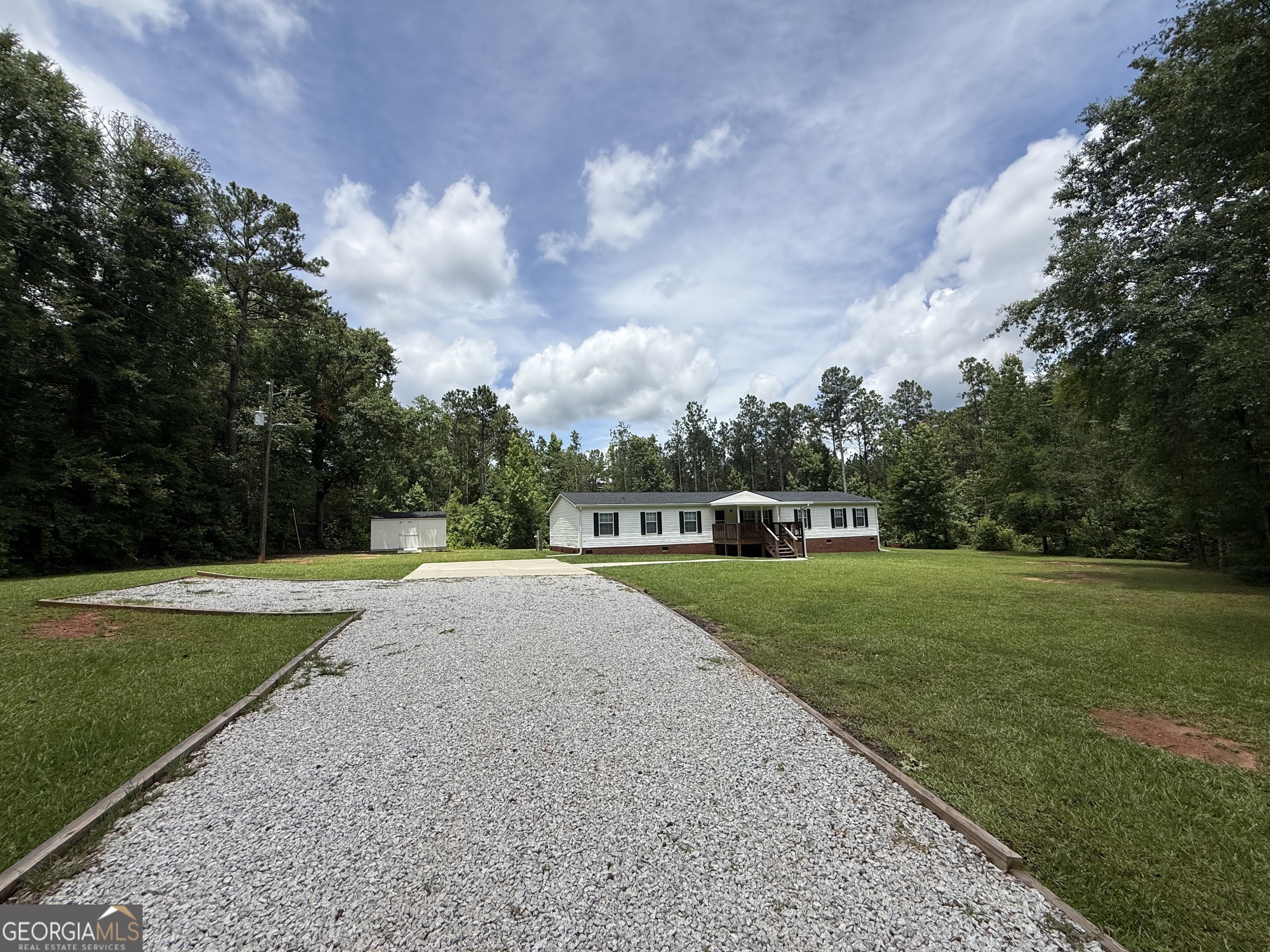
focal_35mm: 14
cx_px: 635
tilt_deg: +7.3
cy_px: 476
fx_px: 514
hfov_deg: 102.1
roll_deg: +2.6
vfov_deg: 85.7
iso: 50
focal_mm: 2.22
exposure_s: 1/3289
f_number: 2.2
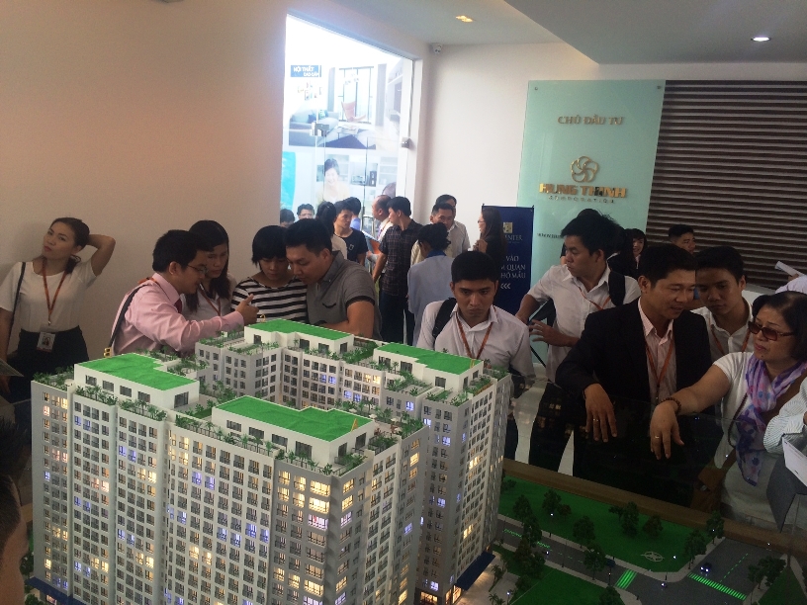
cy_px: 302
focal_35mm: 30
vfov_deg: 46.8
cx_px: 404
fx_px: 699
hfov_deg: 60.0
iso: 32
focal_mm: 4.12
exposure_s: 1/161
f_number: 2.2
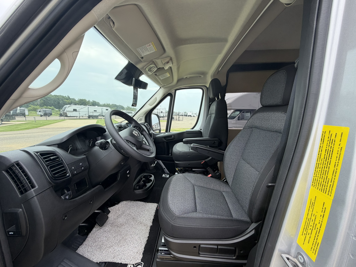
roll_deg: -1.1
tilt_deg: -8.8
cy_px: 134
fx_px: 144
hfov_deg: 102.1
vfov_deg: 85.7
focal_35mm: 14
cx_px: 178
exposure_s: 1/172
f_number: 2.2
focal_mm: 2.22
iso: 40
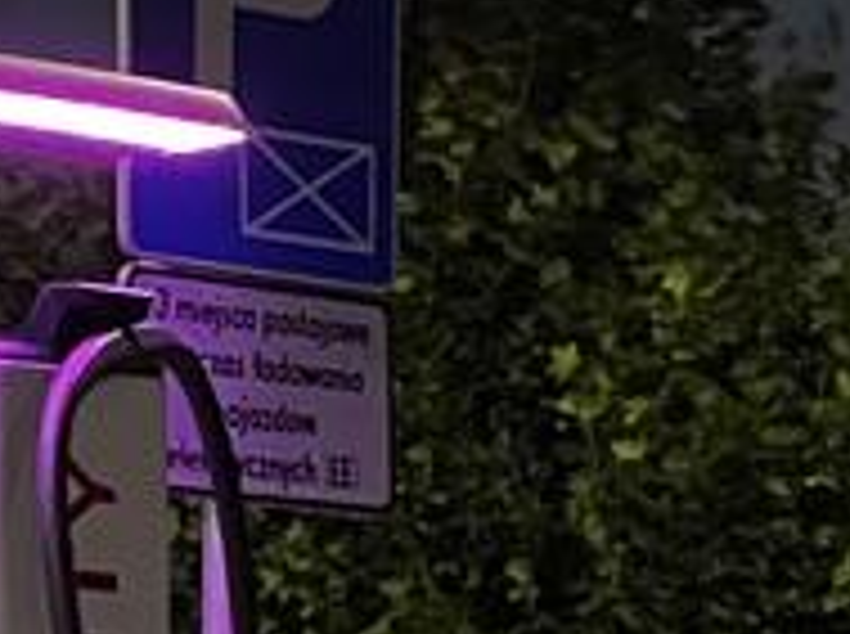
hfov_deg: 4.7
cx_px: 1619
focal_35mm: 418
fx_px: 10245
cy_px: 1187
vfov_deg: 3.5
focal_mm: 9
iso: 1250
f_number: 2.8
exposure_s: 1/25
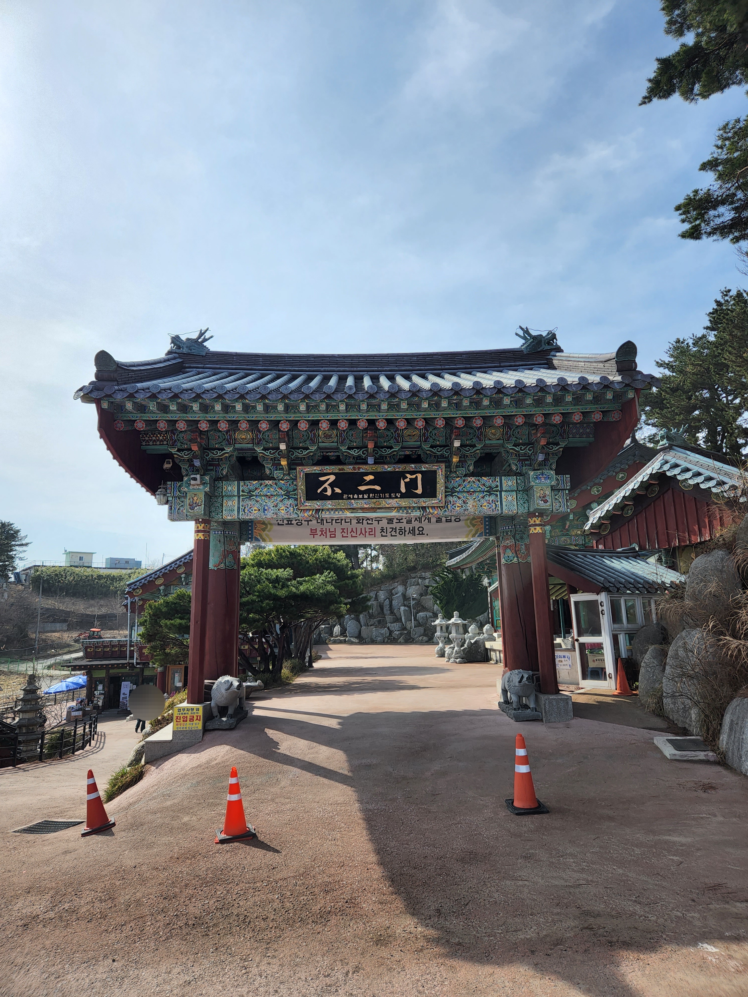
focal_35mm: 23
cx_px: 374
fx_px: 663
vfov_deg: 73.9
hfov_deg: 58.9
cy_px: 498
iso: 20
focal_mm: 5.4
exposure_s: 1/2500
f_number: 1.8
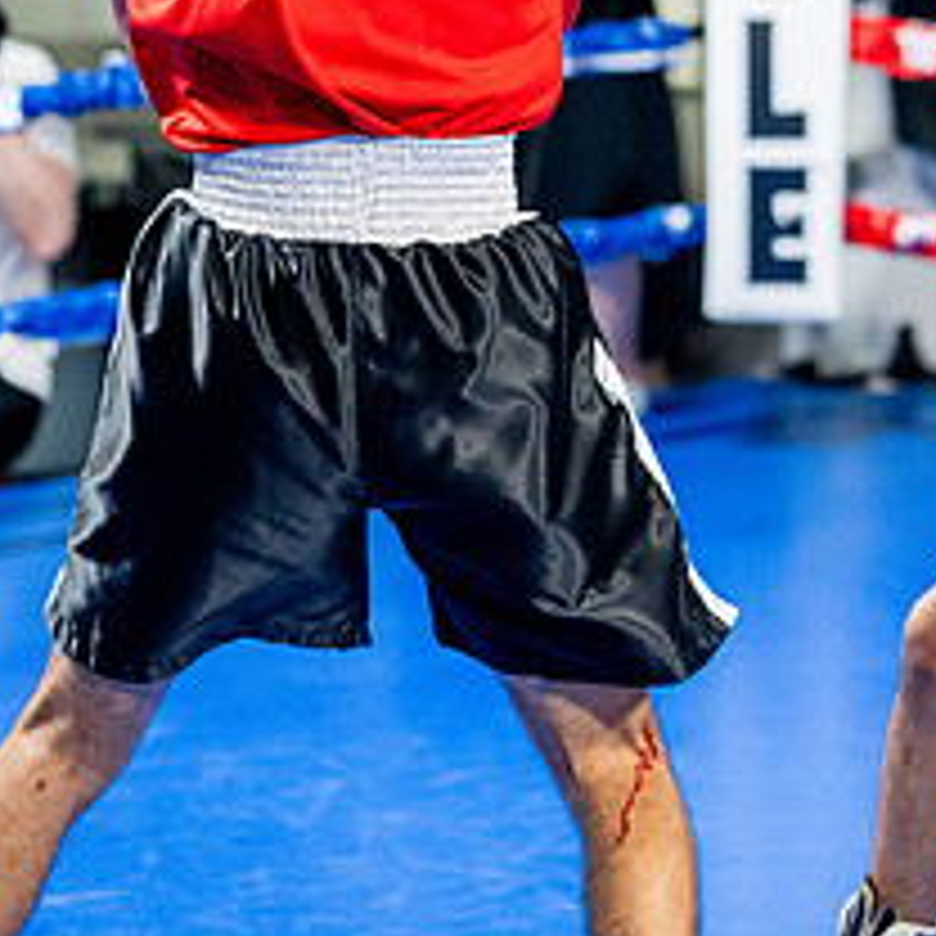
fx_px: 4925
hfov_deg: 10.7
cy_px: 124
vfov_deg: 10.8
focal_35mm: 161
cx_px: 1004
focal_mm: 68
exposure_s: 1/800
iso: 4000
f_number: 2
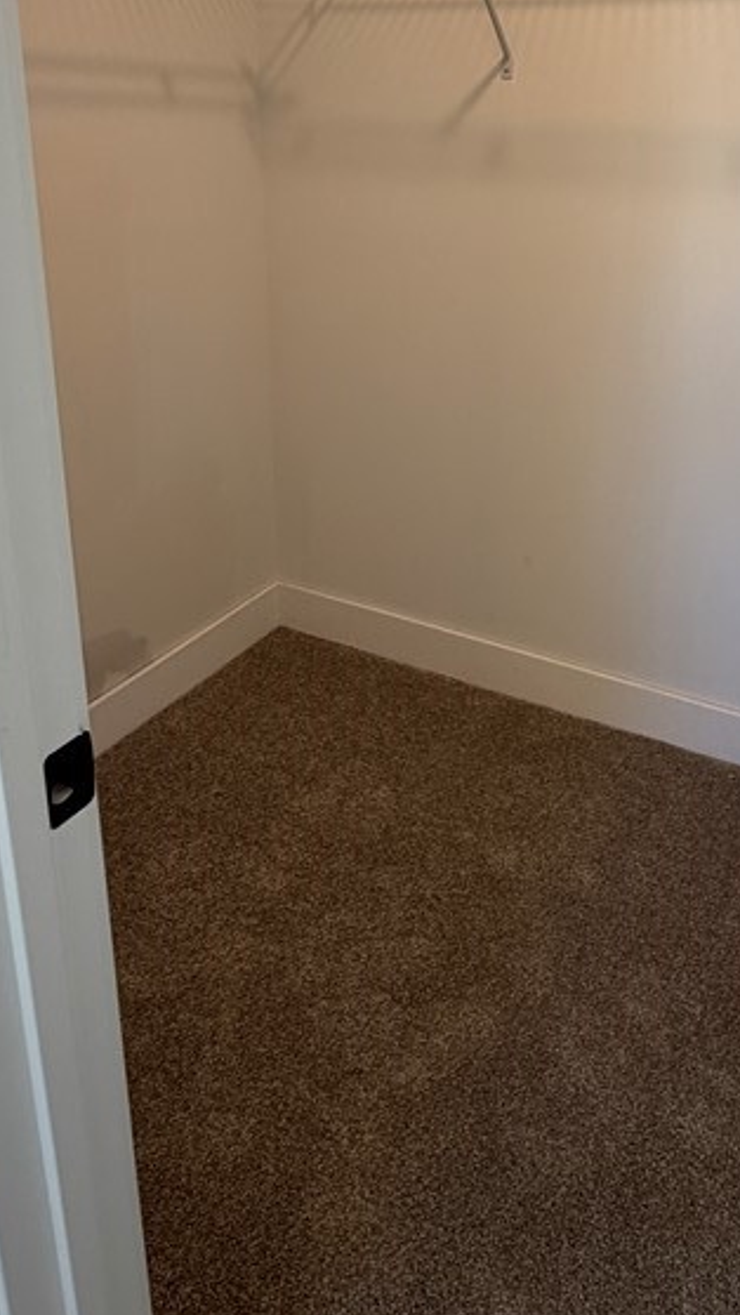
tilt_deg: -12.1
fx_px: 976
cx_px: 471
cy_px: 405
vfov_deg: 65.5
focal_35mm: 28
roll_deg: -1.6
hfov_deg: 41.2
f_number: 2.2
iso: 125
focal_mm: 2.22
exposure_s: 1/121
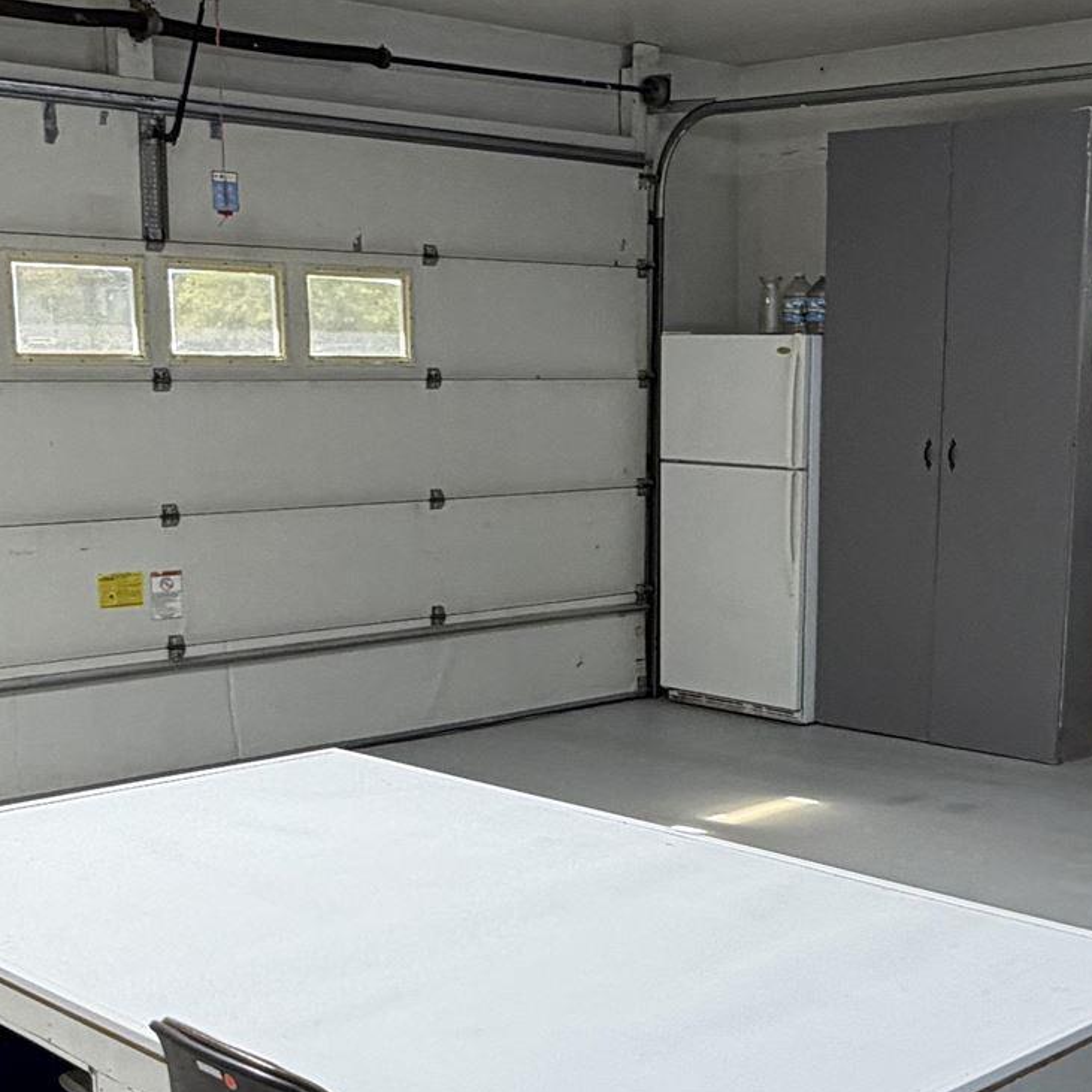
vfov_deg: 32.4
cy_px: 763
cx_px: 705
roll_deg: -0.6
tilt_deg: -12.0
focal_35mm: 52
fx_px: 1856
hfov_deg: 32.6
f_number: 2.2
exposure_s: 1/120
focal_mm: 2.22
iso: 125
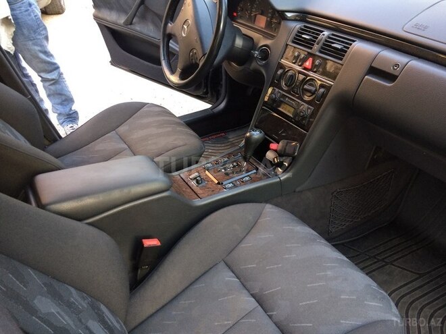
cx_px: 223
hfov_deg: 61.7
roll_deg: +4.5
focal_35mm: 29
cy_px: 167
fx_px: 374
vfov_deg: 48.2
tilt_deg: -32.2
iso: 64
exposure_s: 1/33
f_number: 2.2
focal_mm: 4.15
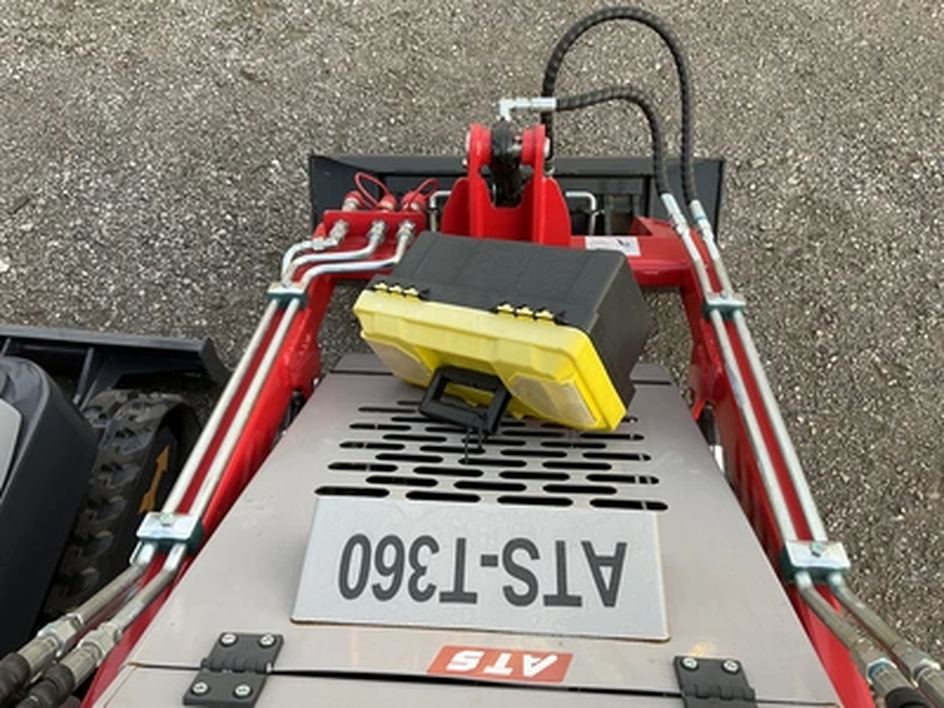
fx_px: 791
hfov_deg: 61.7
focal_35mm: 29
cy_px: 354
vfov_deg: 48.2
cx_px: 472
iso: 32
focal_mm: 3
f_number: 1.8
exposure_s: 1/122
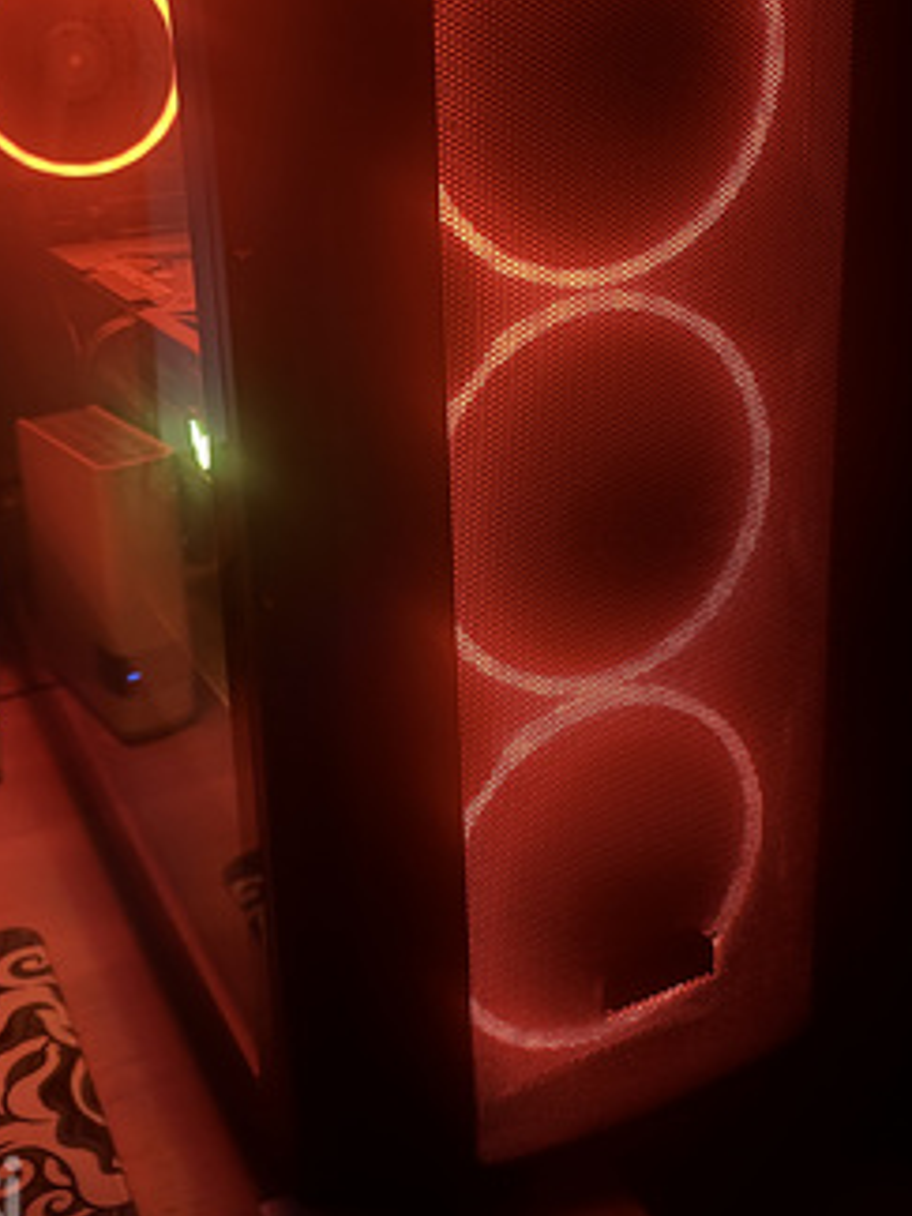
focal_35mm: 37
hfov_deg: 38.5
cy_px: 383
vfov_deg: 49.1
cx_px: 351
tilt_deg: -16.2
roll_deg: +2.5
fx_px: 1300
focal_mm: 6.76
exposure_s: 1/9
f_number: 1.78
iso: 1250
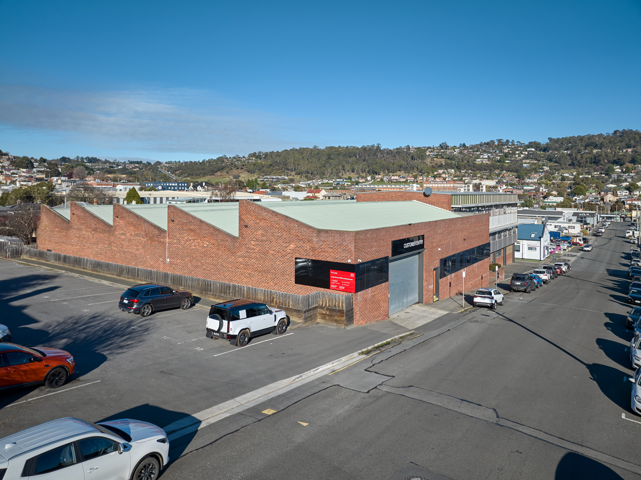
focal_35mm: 24
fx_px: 444
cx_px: 320
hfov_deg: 71.6
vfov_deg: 56.8
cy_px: 240
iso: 100
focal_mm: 12.29
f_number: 2.8
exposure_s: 1/1600
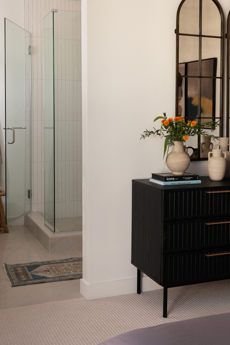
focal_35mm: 44
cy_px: 139
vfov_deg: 44.3
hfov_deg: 30.5
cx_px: 115
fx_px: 422
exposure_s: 1/15
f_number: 8
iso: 160
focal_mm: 36
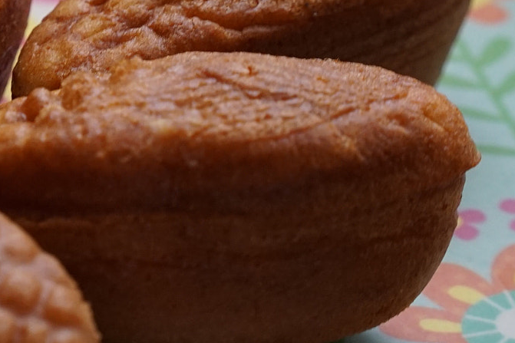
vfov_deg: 4.9
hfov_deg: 7.3
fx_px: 3990
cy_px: 3
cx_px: -77
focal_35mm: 279
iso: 1000
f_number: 7.1
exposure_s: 1/30
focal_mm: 78
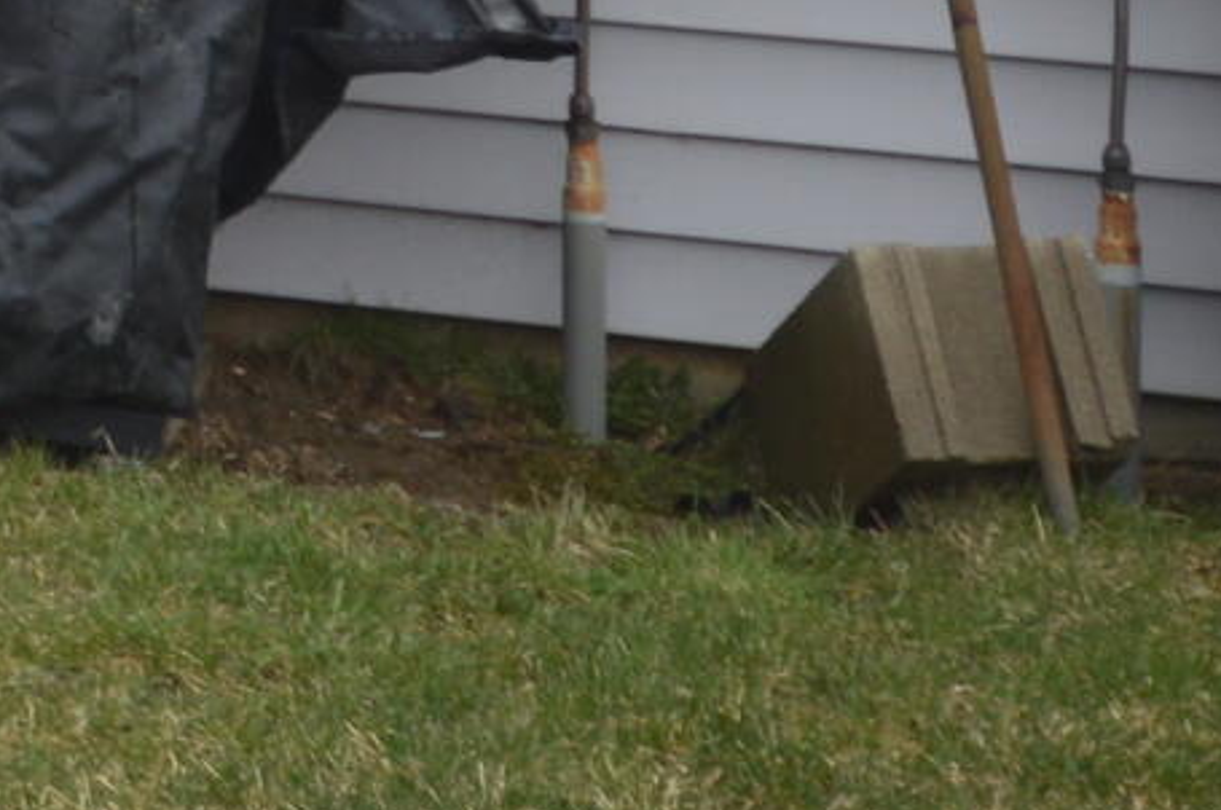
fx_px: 6706
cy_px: -1156
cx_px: -2254
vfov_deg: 6.6
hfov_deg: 8.8
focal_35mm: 198
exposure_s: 1/125
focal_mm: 20
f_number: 5.6
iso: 110
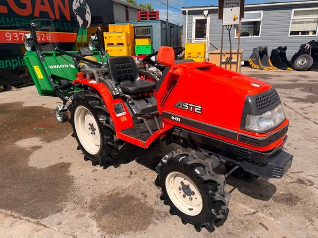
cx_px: 159
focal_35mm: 24
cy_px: 119
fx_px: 220
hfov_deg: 71.6
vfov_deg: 56.8
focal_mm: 6.76
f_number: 1.78
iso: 80
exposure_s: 1/5714
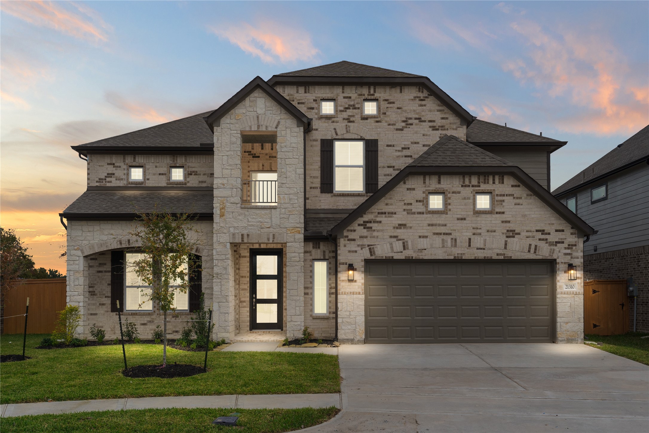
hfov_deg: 54.4
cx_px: 324
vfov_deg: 37.9
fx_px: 631
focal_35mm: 35
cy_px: 216
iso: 320
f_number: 9
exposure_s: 1/500
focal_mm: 35
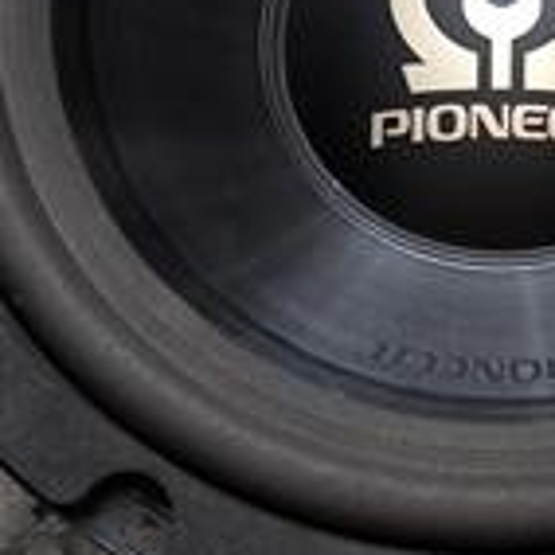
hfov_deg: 11.1
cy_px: 47
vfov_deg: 11.1
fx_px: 2830
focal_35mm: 156
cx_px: 514
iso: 800
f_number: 1.9
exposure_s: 1/25
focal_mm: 6.92
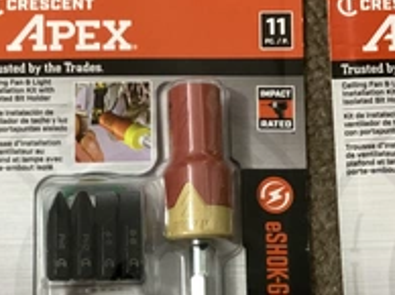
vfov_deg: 22.6
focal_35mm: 64
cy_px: 230
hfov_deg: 30.1
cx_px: 128
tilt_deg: -82.5
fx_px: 729
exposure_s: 1/40
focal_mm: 3.3
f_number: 2.4
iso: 320
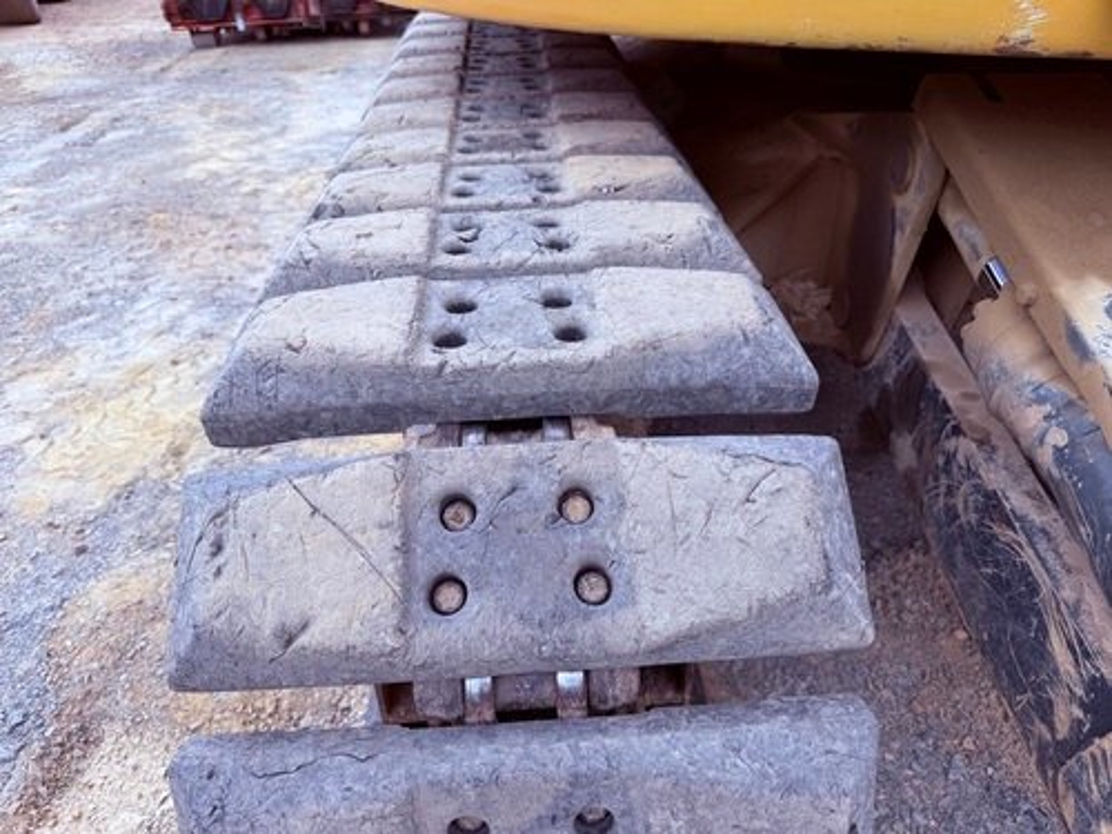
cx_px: 556
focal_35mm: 24
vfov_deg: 56.8
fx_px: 771
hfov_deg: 71.6
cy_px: 417
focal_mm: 6.76
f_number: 1.78
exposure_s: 1/476
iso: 80
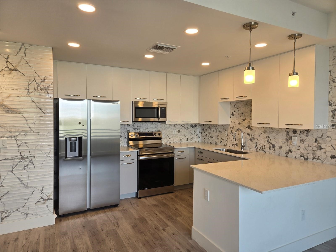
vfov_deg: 58.9
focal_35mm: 23
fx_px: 223
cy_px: 126
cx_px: 168
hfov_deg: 73.9
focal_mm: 5.4
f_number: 1.8
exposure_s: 1/120
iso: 32
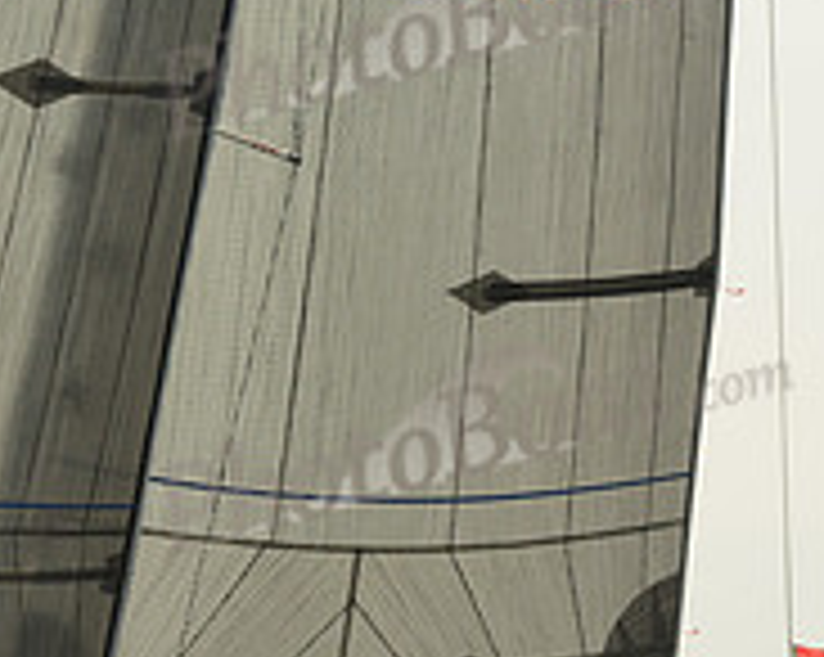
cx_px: -72
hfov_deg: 8.1
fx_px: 5798
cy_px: 736
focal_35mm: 238
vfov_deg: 6.5
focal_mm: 80
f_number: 9
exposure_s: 1/1250
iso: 320
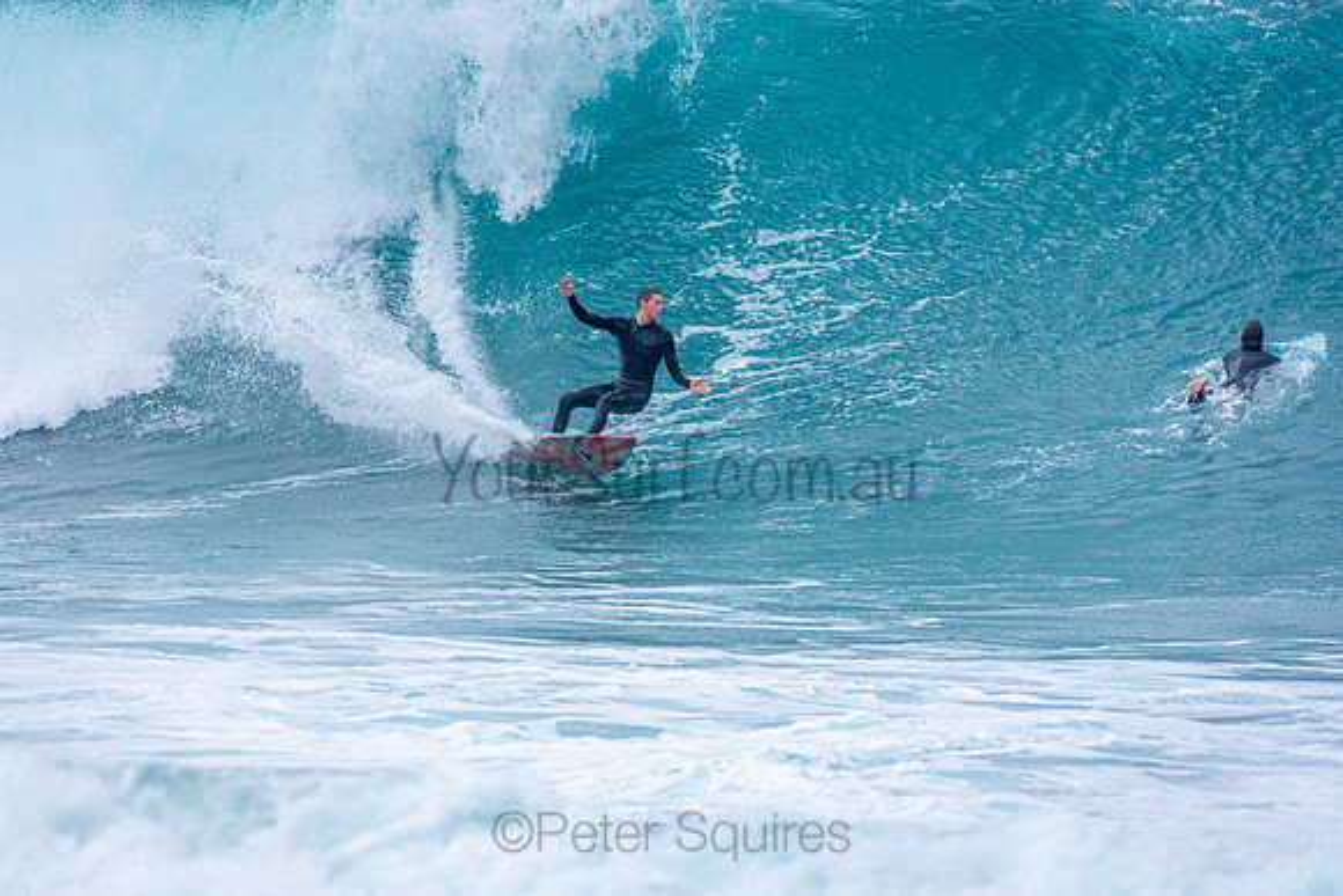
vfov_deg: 1.8
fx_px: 27984
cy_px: 448
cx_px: 672
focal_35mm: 750
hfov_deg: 2.7
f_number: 5.6
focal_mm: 500
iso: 560
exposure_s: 1/2500
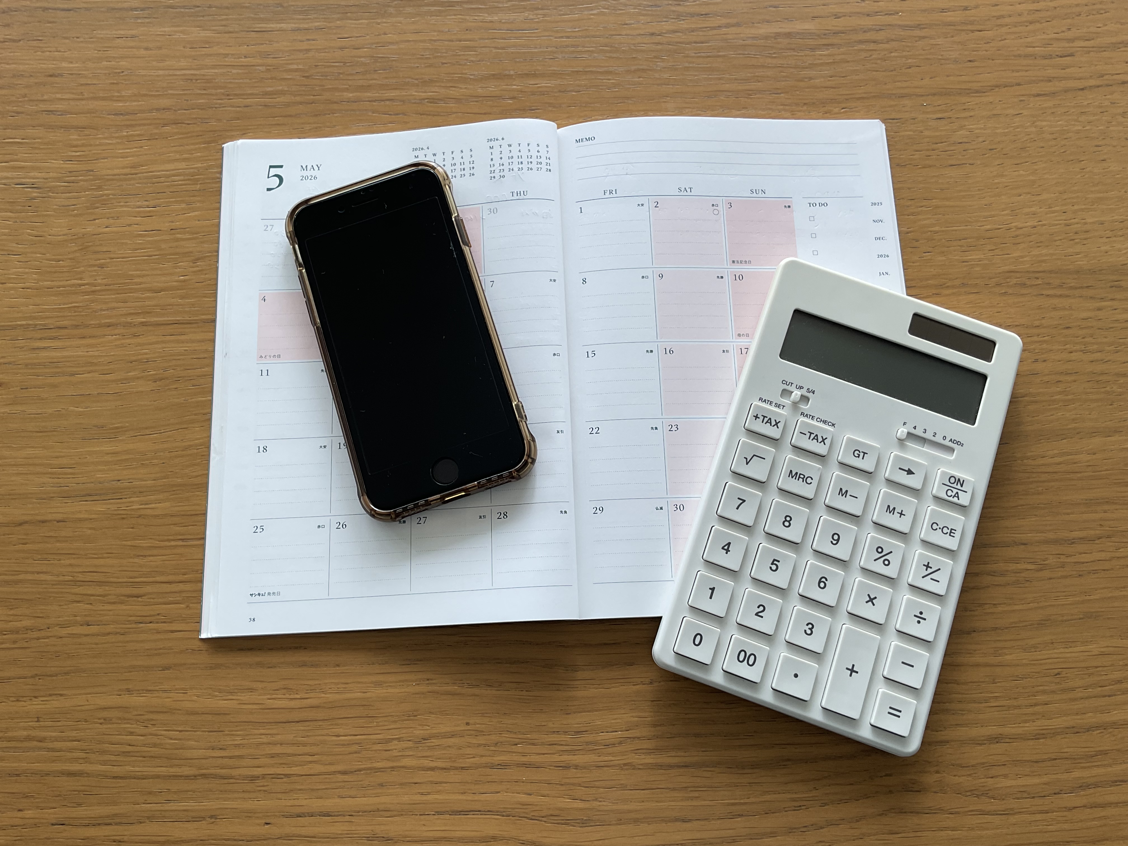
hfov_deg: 61.7
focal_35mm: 29
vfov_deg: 48.2
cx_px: 564
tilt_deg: -76.0
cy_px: 423
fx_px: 945
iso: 20
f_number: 1.8
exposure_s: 1/100
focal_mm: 3
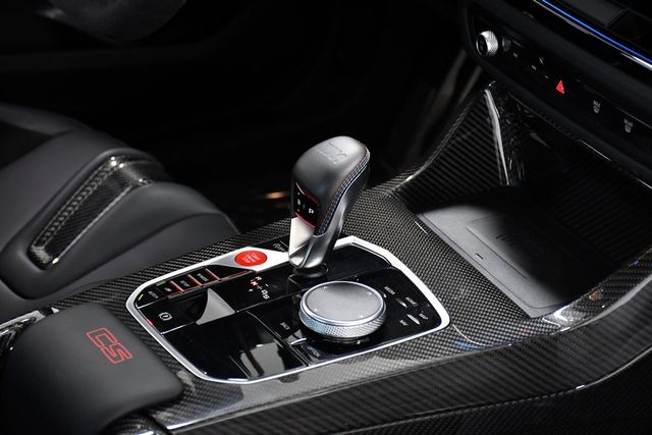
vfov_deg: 16.3
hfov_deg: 24.2
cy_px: 218
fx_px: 1522
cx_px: 326
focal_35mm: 84
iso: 2500
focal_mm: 56
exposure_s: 1/100
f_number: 5.6
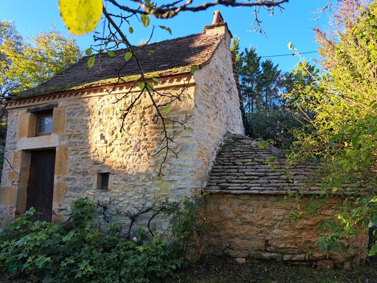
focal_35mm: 24
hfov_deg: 71.6
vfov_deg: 56.8
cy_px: 142
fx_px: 261
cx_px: 188
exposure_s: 1/177
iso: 50
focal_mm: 5.23
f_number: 1.8
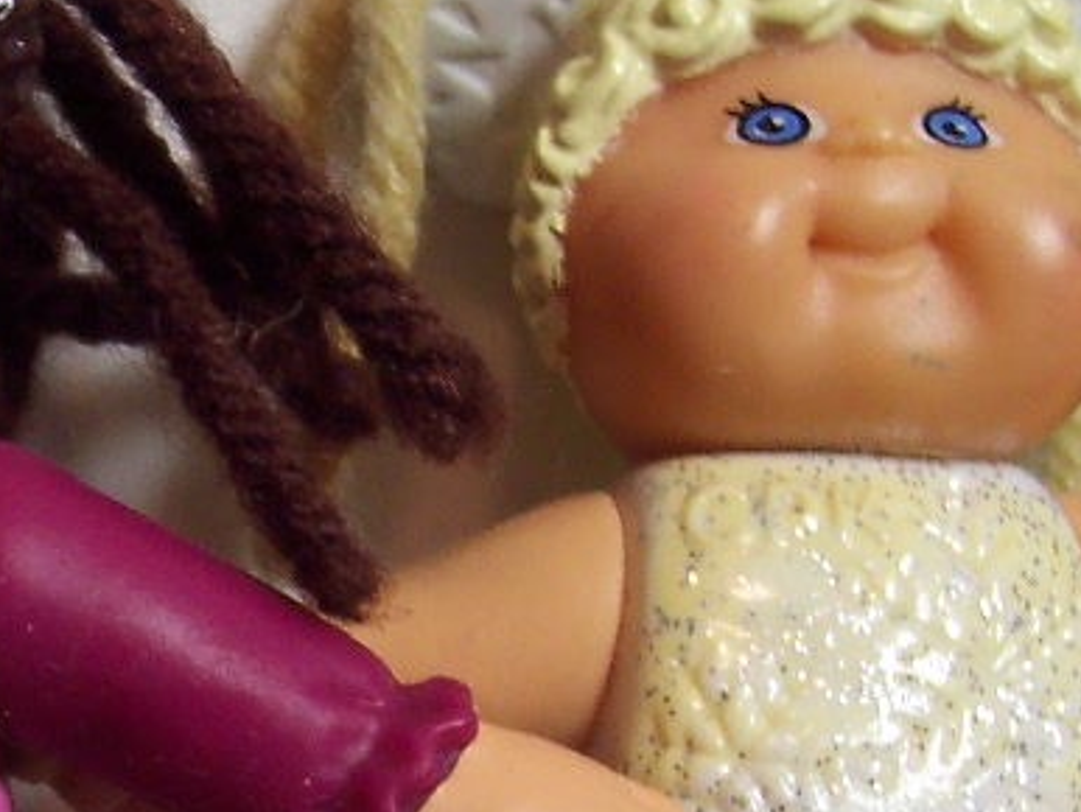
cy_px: 778
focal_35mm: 115
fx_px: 3593
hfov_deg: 16.9
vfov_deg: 12.8
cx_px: 123
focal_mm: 5.6
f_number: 2.8
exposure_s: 1/30
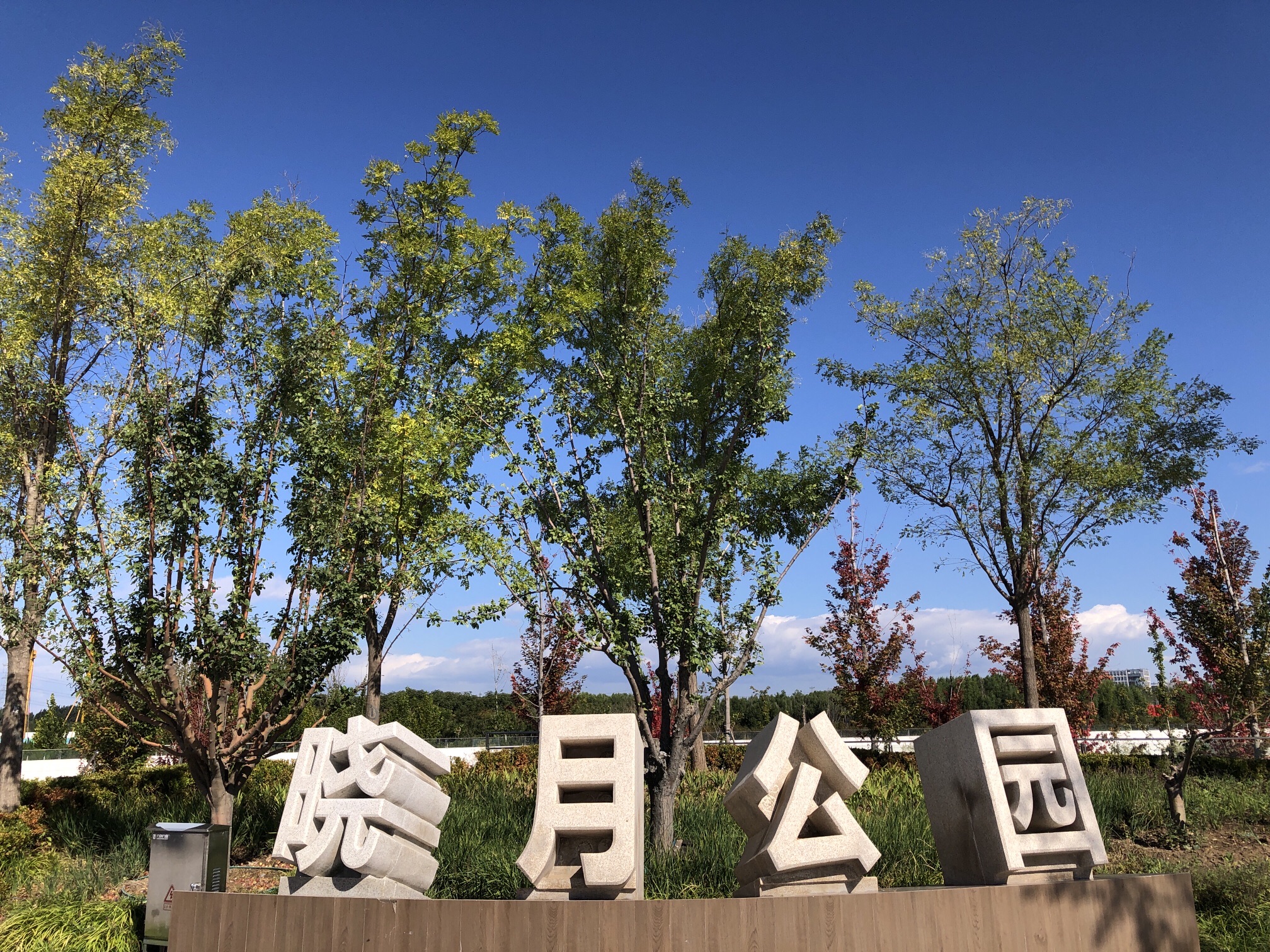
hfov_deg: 63.4
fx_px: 1027
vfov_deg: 49.7
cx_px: 635
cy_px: 476
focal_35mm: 28
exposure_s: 1/2183
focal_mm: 3.99
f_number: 1.8
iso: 20
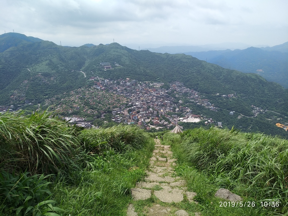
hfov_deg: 76.4
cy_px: 108
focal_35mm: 22
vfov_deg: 61.1
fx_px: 183
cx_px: 144
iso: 100
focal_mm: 3.81
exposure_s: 1/941
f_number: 2.2
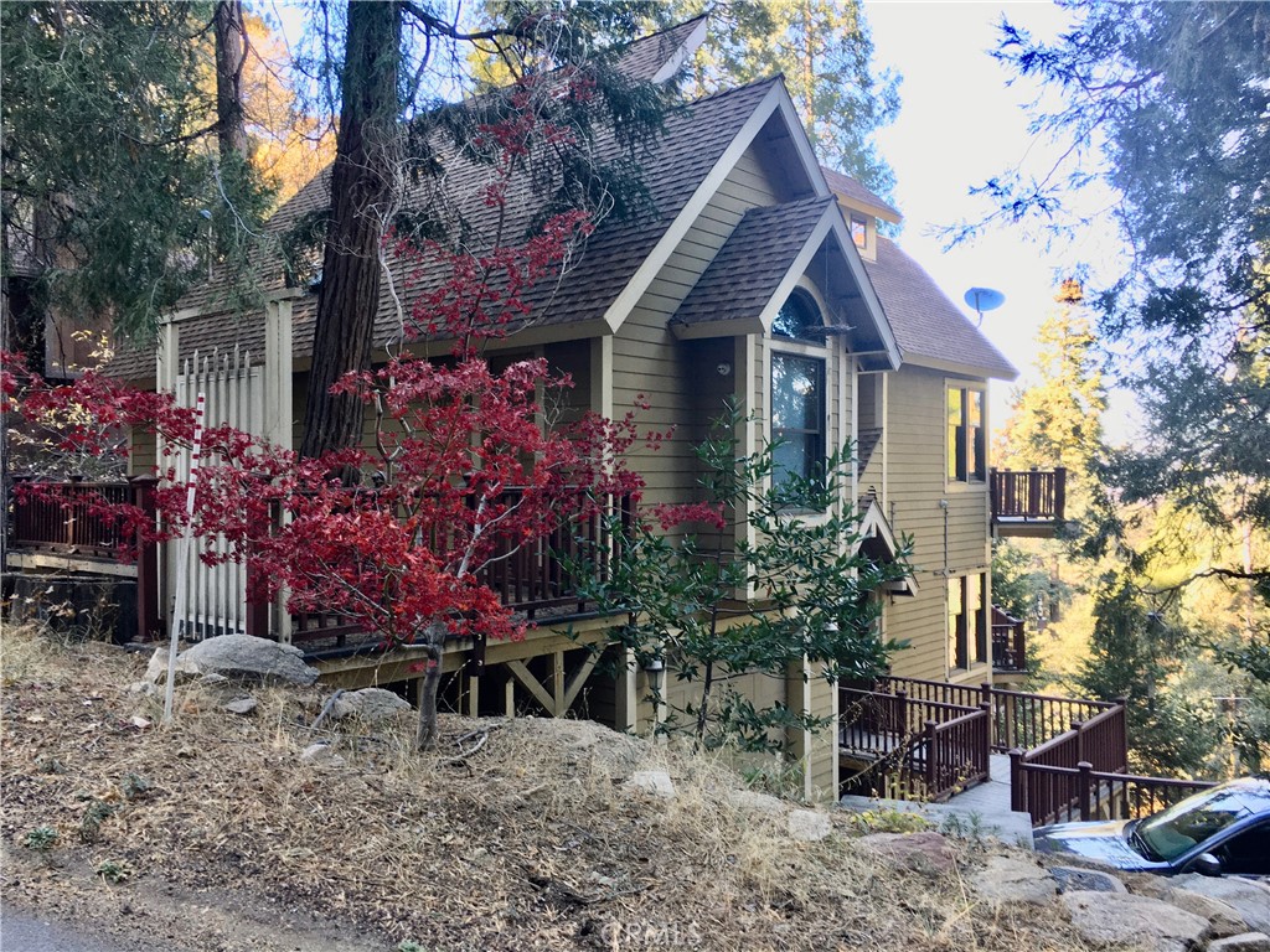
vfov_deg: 48.2
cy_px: 476
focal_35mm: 29
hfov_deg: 61.7
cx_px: 635
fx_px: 1064
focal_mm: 4.15
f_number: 2.2
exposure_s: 1/40
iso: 32
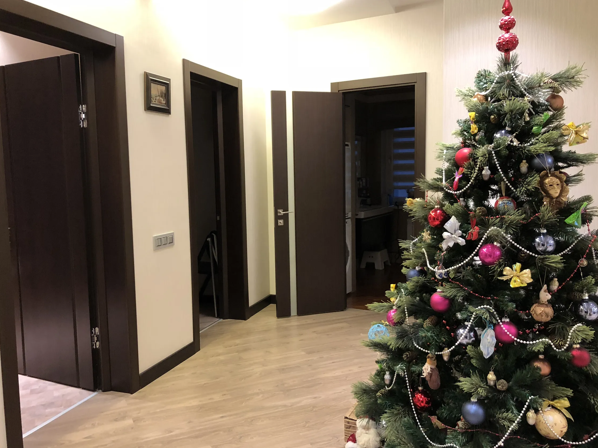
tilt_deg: -4.8
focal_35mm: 30
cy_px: 226
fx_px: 518
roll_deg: +0.7
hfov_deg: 59.9
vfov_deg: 46.8
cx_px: 284
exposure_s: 1/17
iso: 100
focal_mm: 4
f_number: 1.8
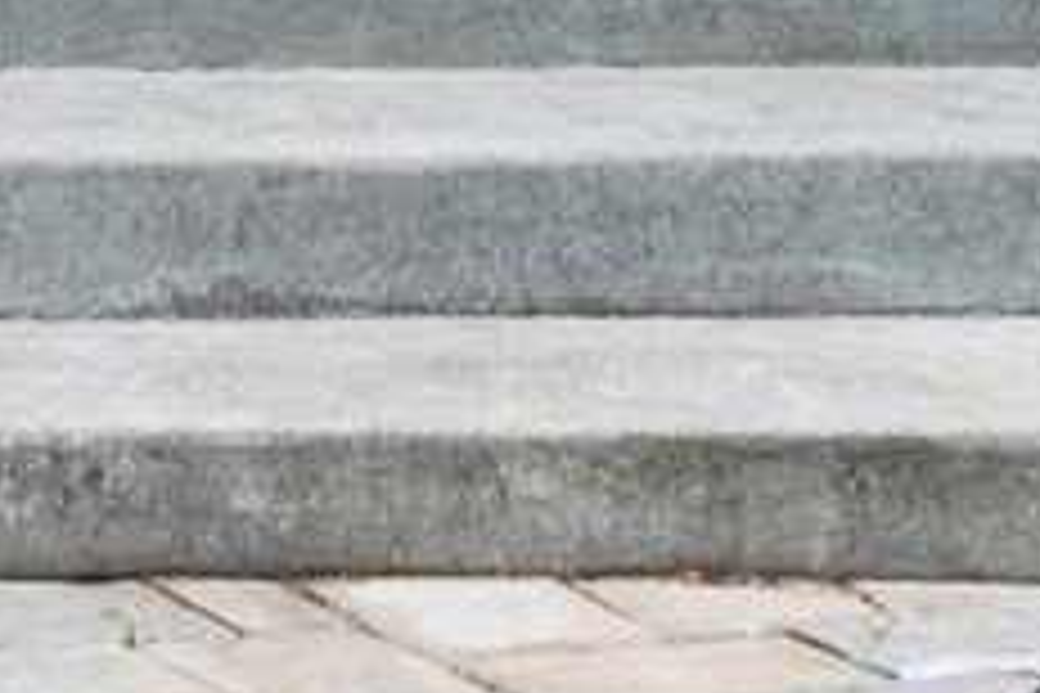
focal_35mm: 367
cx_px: 497
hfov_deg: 5.6
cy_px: -1672
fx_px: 10601
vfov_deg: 3.6
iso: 200
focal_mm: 50
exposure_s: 1/100
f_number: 3.5
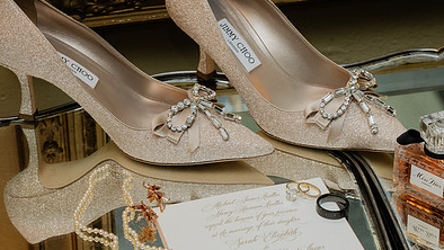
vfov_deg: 11.2
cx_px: 285
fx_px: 1272
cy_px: 198
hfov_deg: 19.8
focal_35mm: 108
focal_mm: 70
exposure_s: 1/200
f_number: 11
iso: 1250
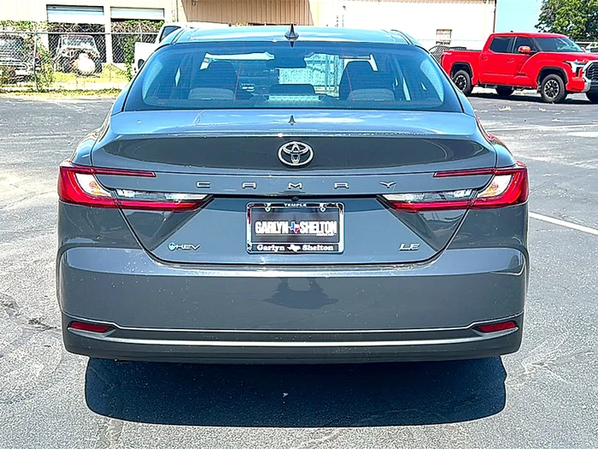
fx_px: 639
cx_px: 299
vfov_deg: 38.7
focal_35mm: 37
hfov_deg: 50.1
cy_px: 224
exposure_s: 1/2364
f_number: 1.78
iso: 80
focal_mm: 6.86
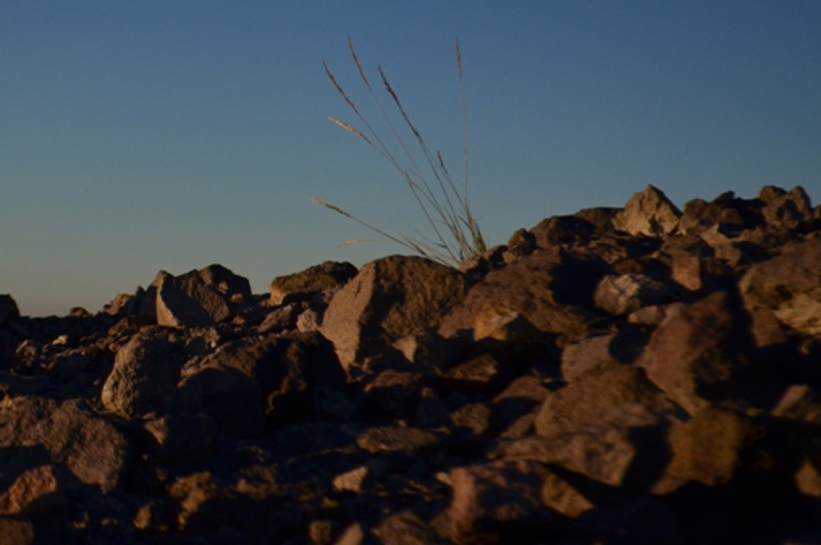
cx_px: 199
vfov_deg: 11.6
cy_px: 178
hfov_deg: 17.3
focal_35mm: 118
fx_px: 2687
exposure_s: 1/2000
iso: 200
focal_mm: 50
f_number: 5.6
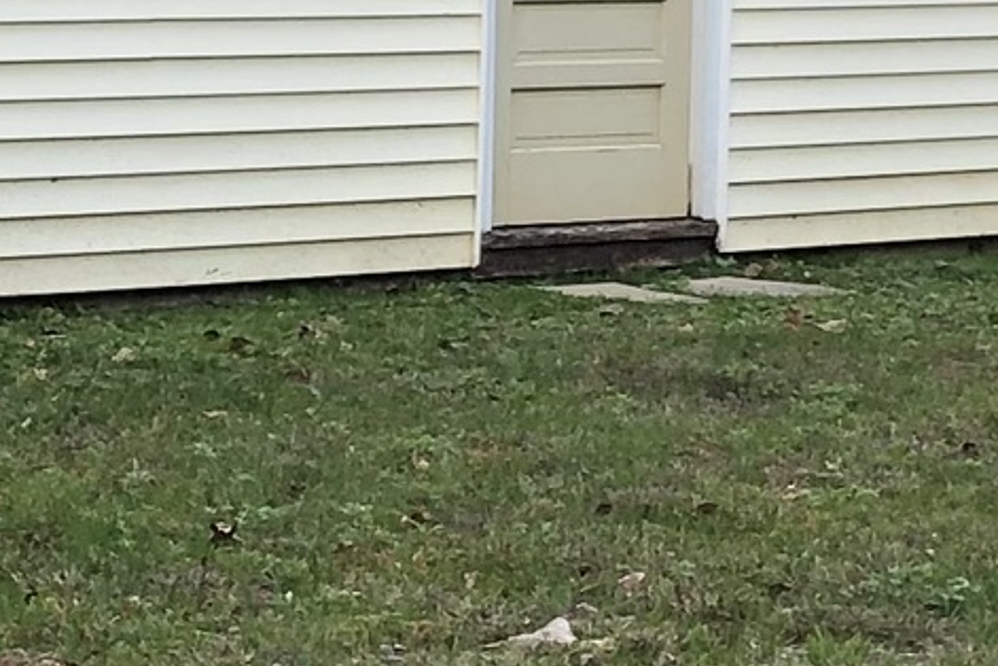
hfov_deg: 10.8
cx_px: 511
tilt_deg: -3.5
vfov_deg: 7.2
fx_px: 5267
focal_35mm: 190
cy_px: 299
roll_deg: -1.2
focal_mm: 3.99
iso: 20
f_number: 1.8
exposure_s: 1/120
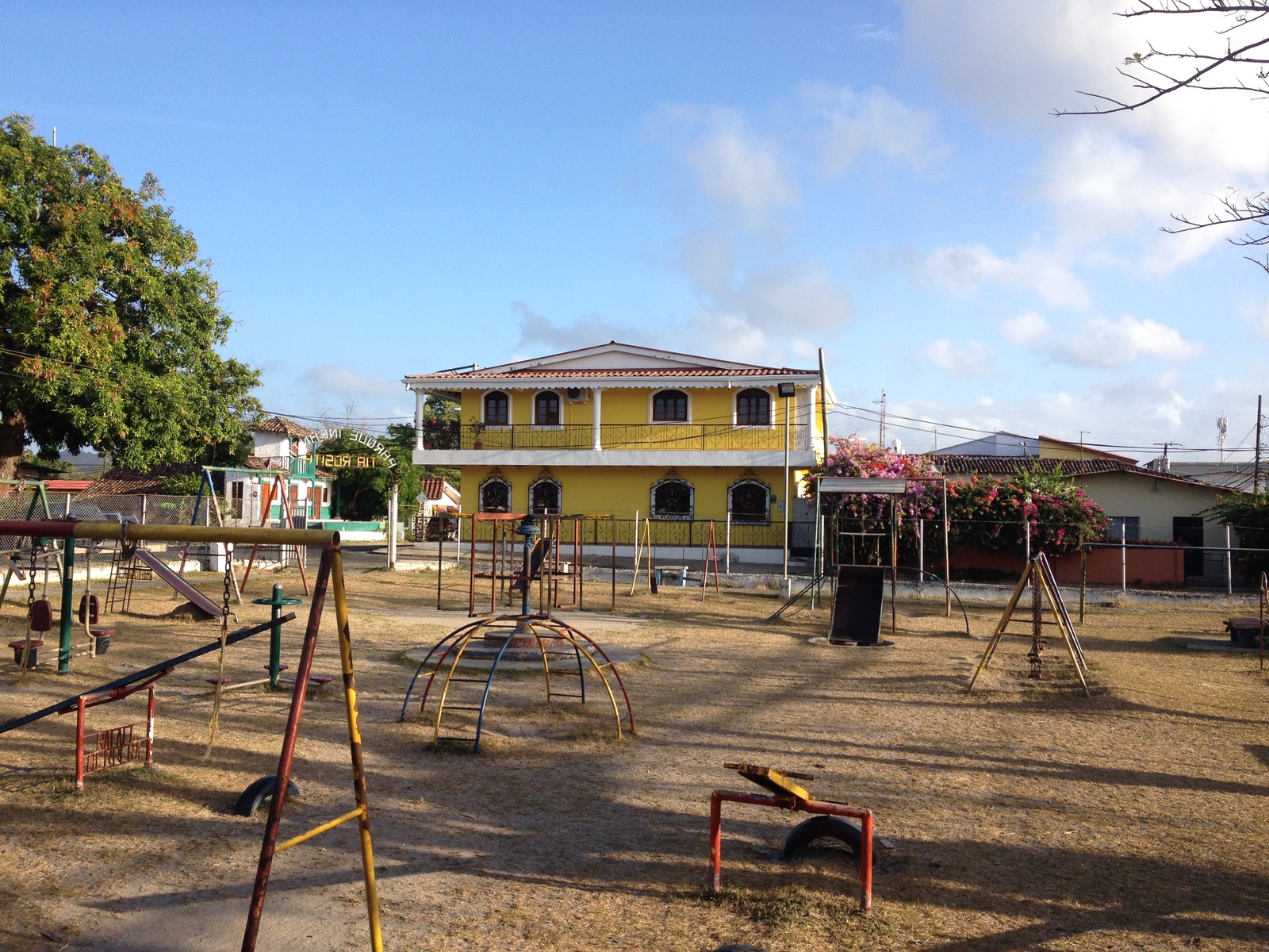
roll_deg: -0.3
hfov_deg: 52.6
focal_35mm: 35
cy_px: 476
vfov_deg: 40.7
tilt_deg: -1.0
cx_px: 634
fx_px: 1283
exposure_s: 1/812
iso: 50
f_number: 2.4
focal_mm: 4.28
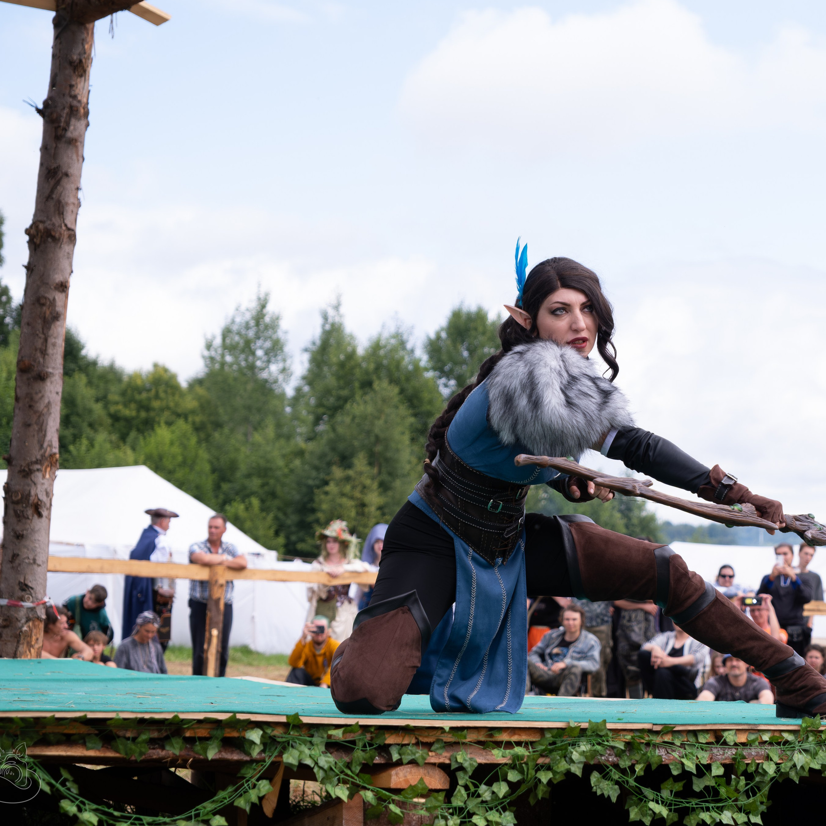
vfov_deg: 20.4
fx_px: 2295
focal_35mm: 85
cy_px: 411
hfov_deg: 20.3
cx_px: 577
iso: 200
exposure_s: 1/1250
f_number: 3.2
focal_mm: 44.1
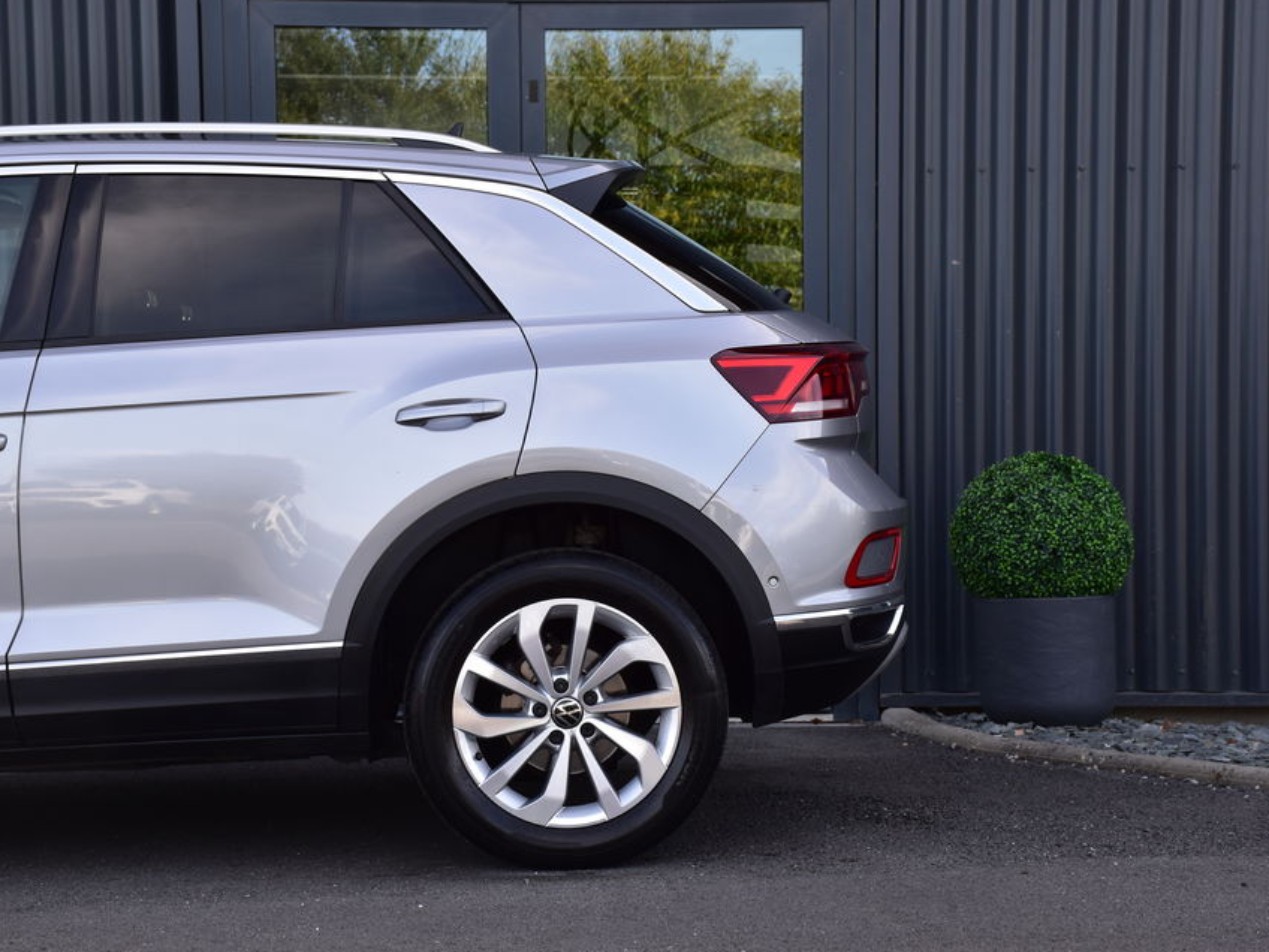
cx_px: 627
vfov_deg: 17.4
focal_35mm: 85
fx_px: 3116
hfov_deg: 23.0
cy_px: 492
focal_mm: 50
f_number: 9
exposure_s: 1/160
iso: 400
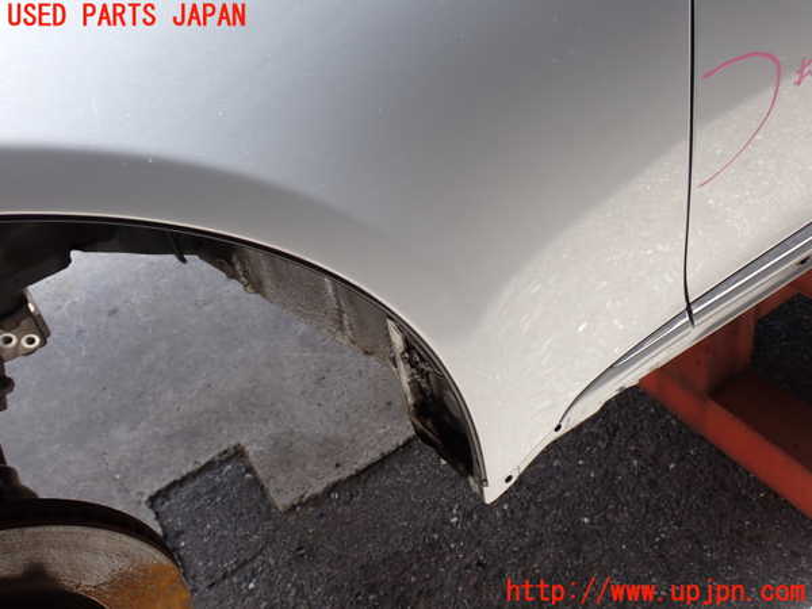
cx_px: 406
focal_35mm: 38
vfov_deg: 37.7
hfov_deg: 49.0
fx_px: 891
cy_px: 304
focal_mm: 6.83
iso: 100
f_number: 3.5
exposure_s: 1/100
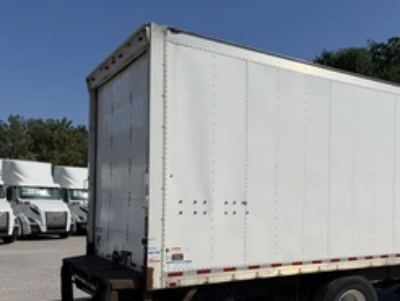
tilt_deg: +6.0
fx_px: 451
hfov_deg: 46.1
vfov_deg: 36.5
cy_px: 198
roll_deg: -0.2
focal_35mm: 39
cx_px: 301
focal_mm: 6.76
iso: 80
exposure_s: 1/14286
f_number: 1.78
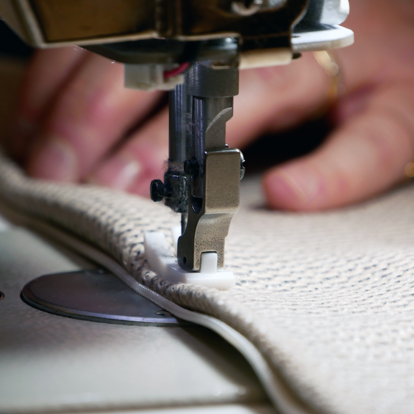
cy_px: 254
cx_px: 207
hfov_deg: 5.2
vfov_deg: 5.2
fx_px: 4519
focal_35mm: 334
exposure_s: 1/320
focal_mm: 140
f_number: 5.6
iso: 640
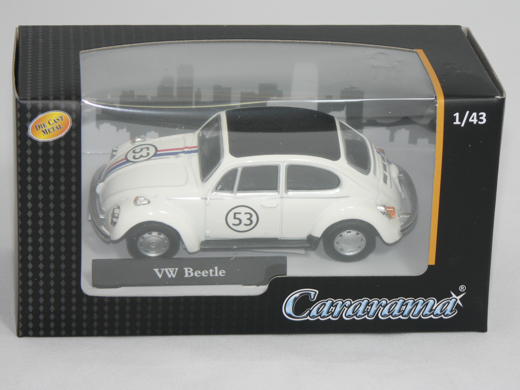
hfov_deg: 13.7
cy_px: 195
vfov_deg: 10.3
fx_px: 2163
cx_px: 260
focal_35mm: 144
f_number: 3.3
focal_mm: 24.1
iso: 80
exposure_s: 1/60
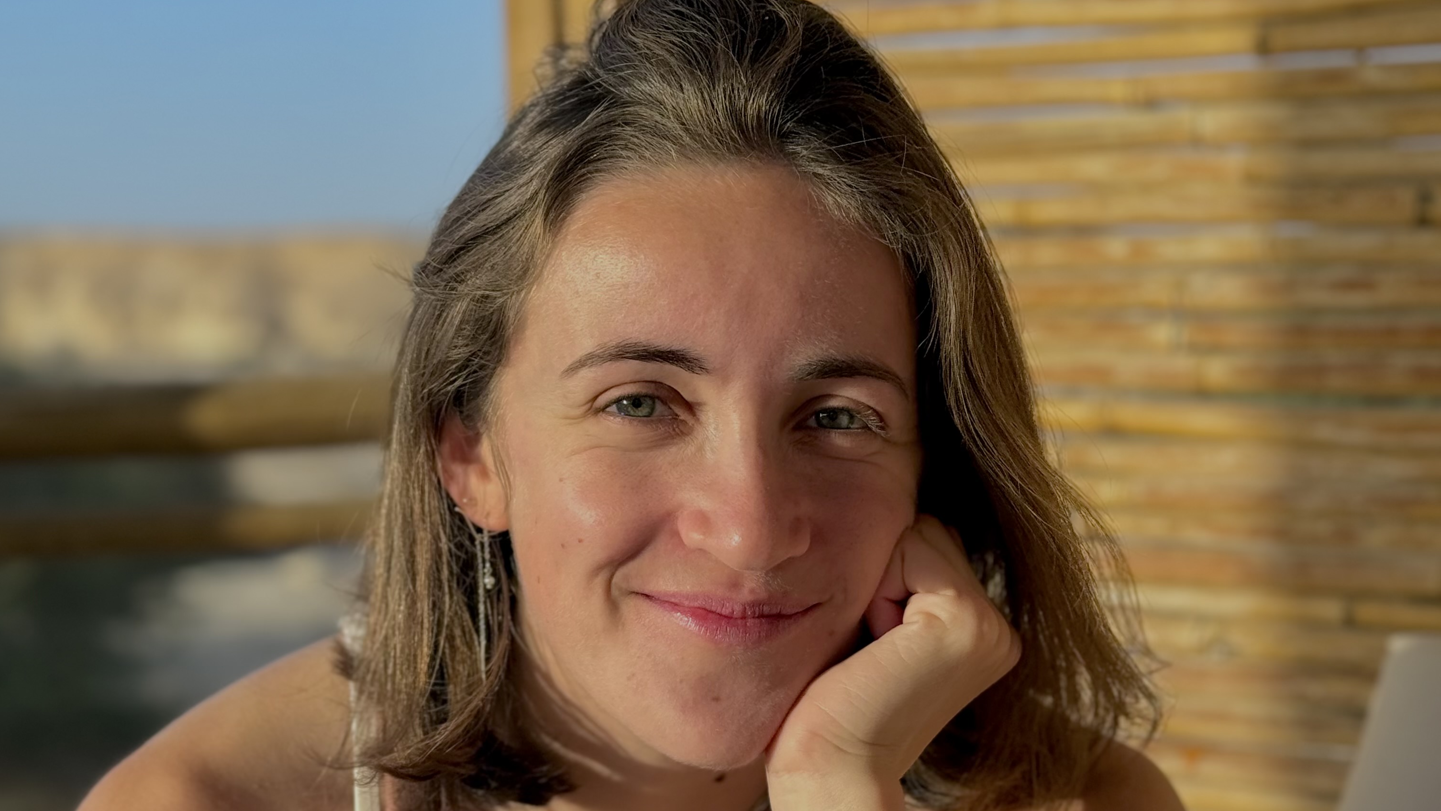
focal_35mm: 70
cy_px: 513
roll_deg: +1.9
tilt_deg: -3.7
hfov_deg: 30.2
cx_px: 719
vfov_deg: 17.2
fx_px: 2675
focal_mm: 6.76
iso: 64
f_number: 1.78
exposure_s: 1/1795
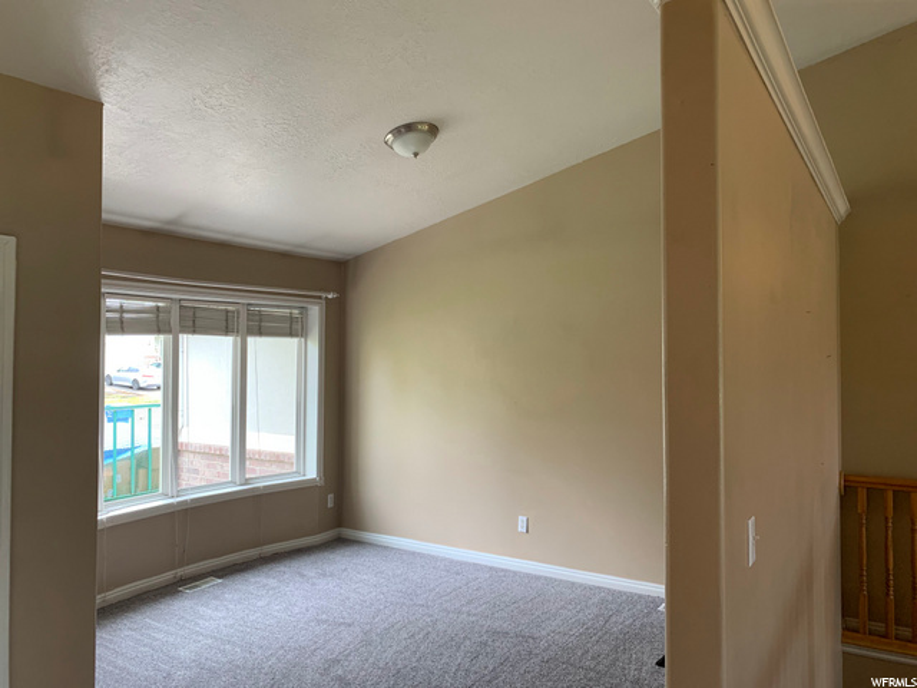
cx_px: 458
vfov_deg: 53.1
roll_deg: -0.9
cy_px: 344
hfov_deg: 67.3
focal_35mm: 26
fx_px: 689
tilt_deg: +2.2
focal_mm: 4.25
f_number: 1.8
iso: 100
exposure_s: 1/120
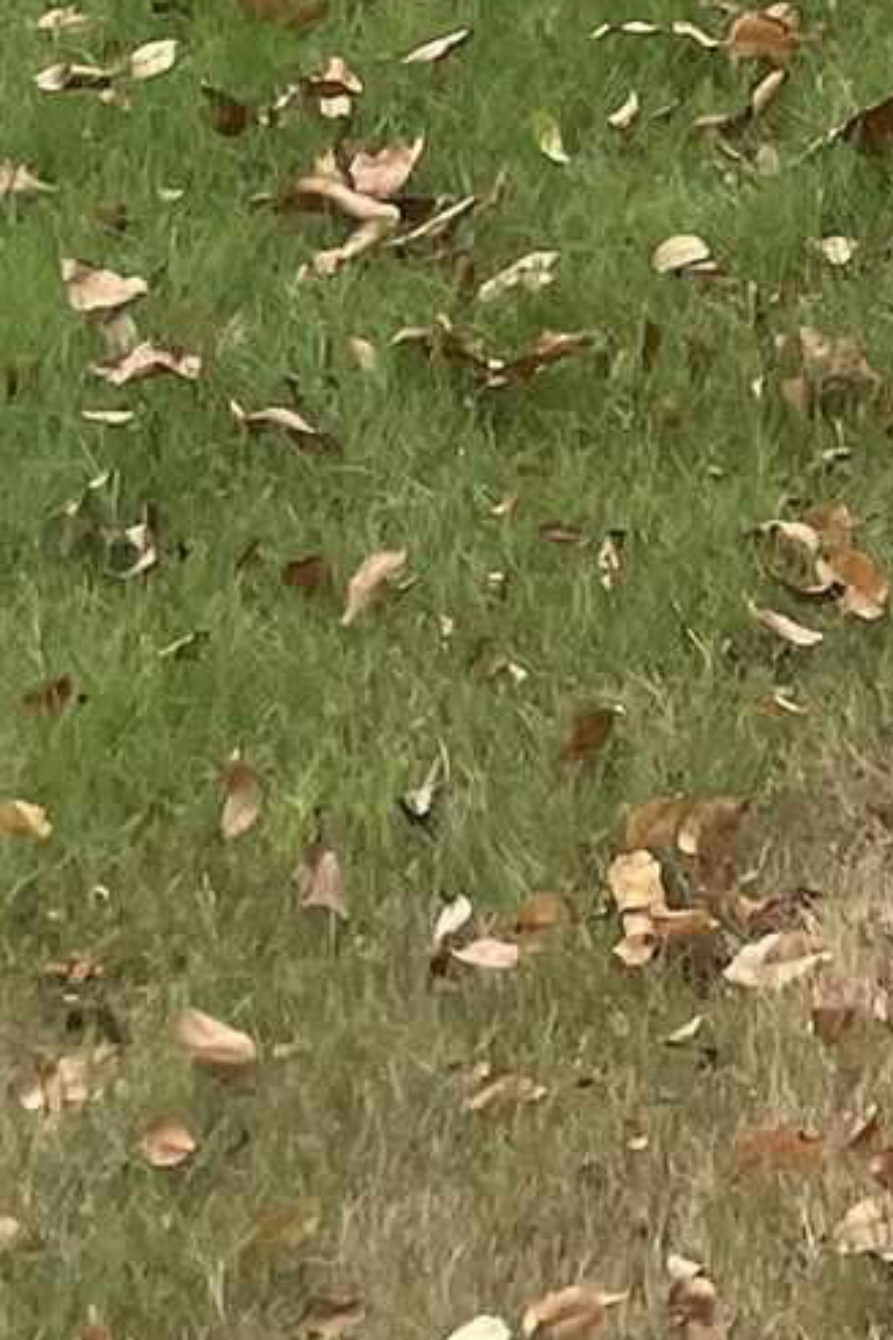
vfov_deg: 10.6
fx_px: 6288
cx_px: 2303
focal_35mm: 169
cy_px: -1724
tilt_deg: -1.7
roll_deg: +0.2
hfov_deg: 7.5
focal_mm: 4.2
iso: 32
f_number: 1.6
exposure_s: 1/1125
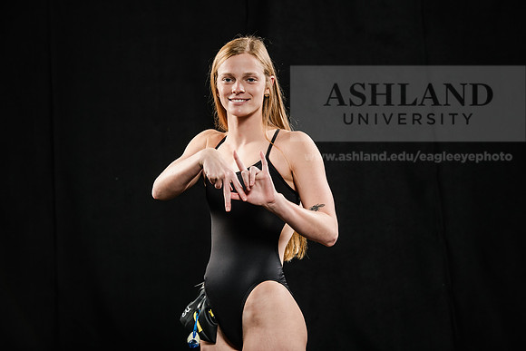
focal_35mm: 110
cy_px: 176
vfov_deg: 12.5
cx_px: 263
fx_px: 1608
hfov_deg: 18.6
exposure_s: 1/250
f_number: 6.3
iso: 400
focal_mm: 110
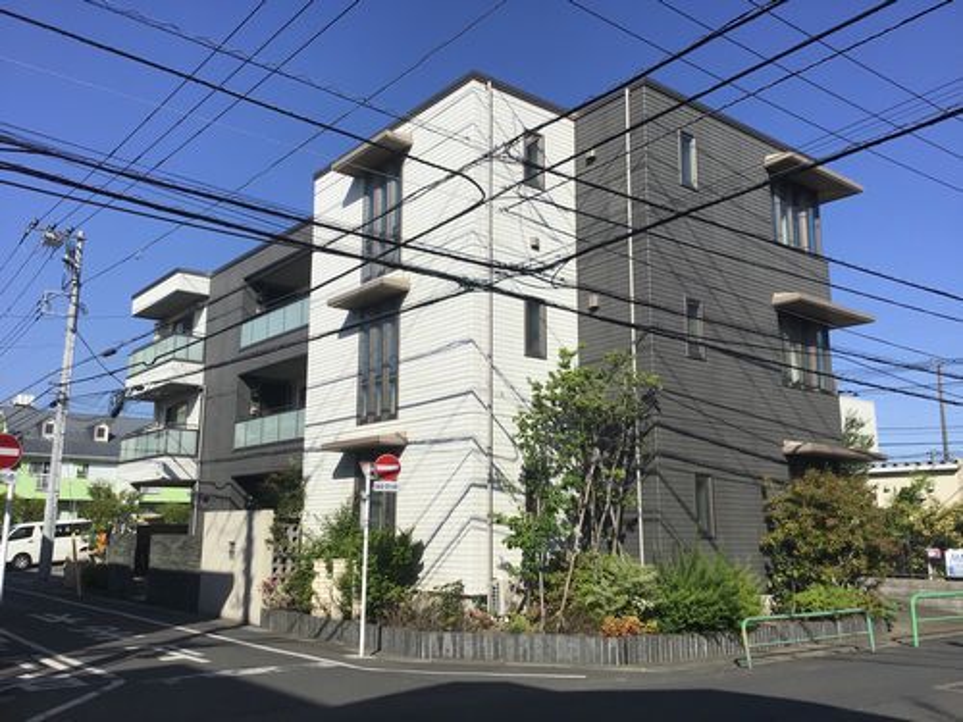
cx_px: 482
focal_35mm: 31
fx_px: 862
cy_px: 361
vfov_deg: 45.4
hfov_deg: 58.4
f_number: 2.4
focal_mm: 3.3
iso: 25
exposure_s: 1/2203
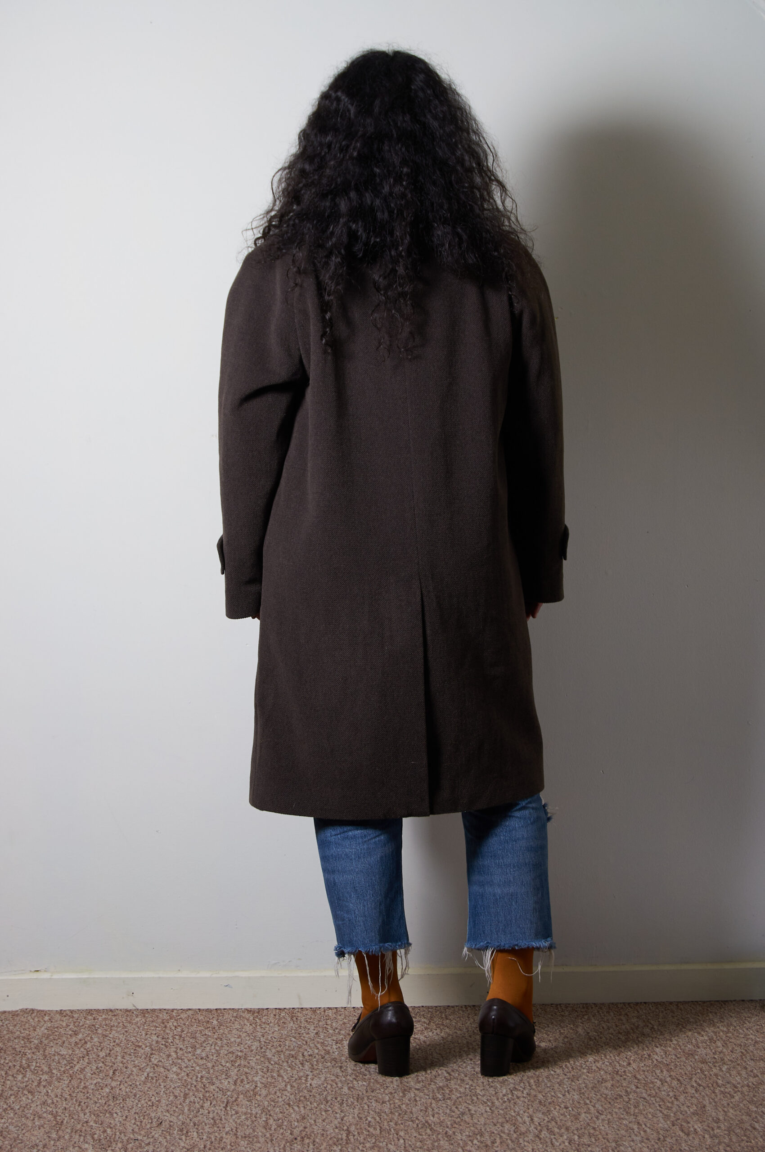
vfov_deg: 28.1
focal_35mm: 72
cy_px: 576
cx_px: 382
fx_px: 2301
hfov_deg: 18.9
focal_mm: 48
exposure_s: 1/100
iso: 200
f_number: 9
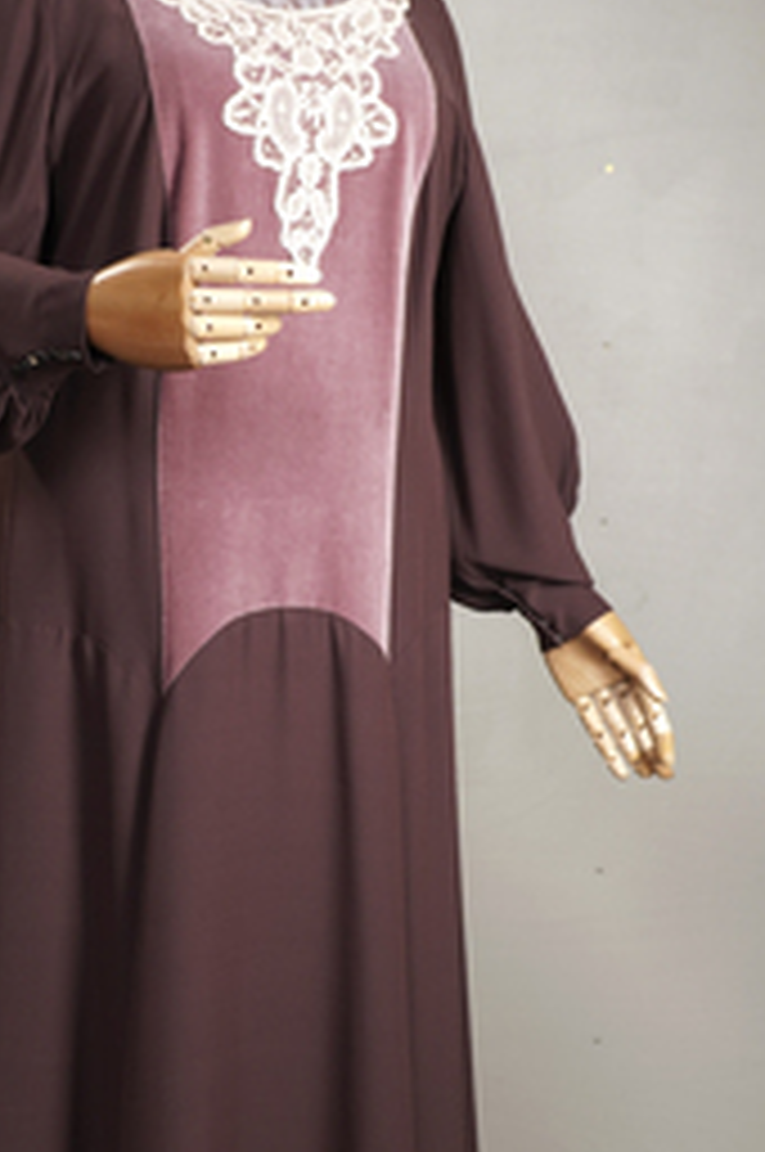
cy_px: 628
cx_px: 236
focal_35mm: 73
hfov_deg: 18.6
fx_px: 2333
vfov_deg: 27.7
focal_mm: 32
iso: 400
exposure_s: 1/80
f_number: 4.5
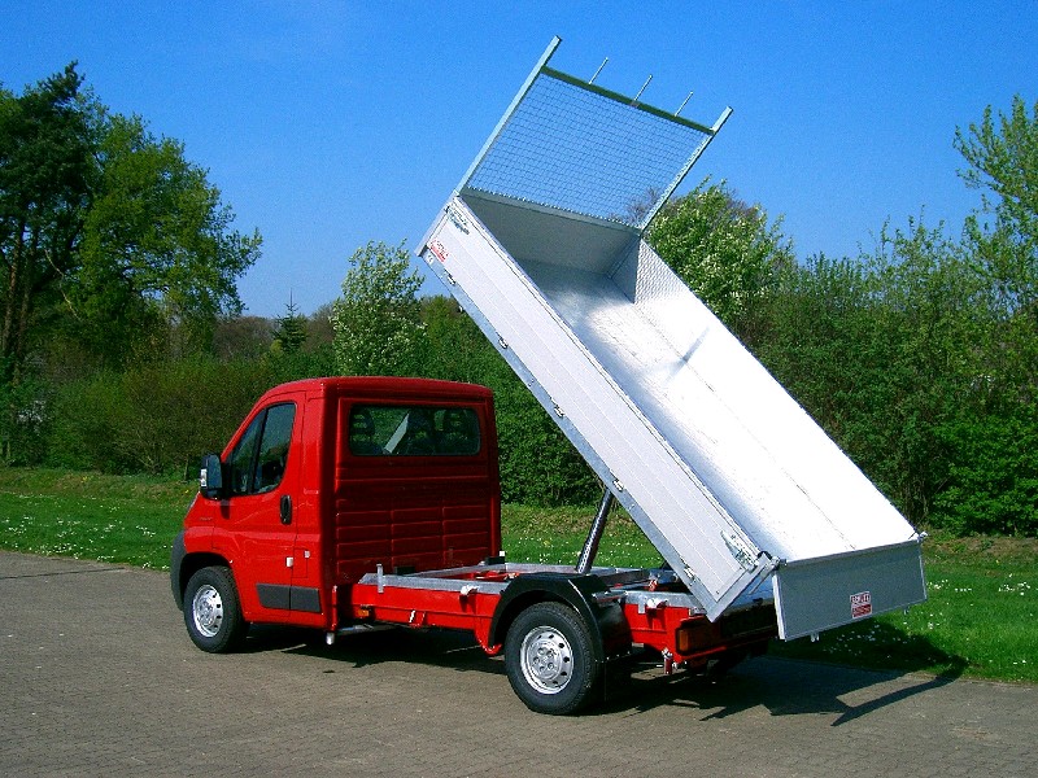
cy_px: 389
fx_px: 1169
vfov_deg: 36.8
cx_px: 519
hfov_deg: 47.9
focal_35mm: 39
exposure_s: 1/1250
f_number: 4.8
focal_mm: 8
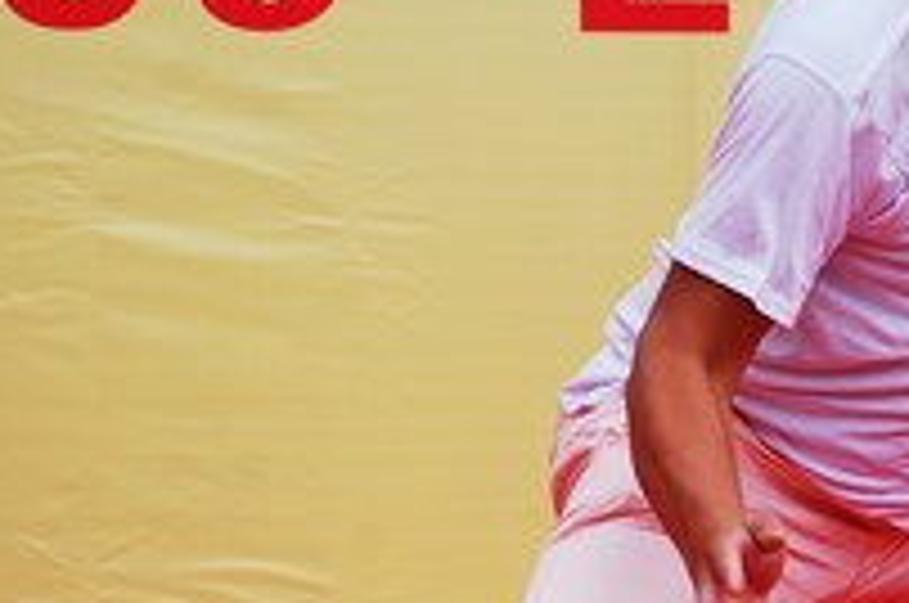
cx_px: 1035
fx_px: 9378
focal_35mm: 372
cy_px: 261
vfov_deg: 3.7
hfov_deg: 5.5
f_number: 6.3
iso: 200
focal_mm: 100
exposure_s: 1/640
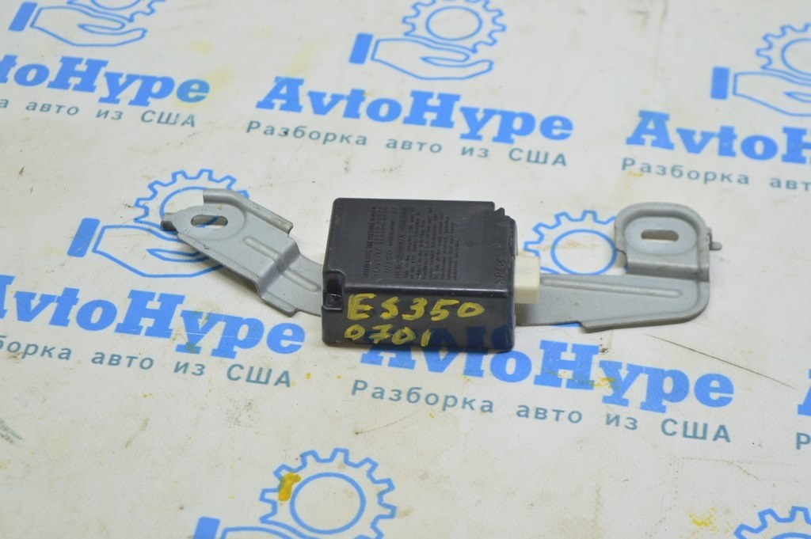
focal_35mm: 72
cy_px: 270
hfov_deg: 28.1
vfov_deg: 18.9
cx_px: 406
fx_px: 1621
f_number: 5.6
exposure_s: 1/20
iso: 400
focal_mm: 48
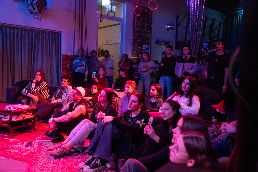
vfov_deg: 41.1
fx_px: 229
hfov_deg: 58.7
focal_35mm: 32
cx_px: 129
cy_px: 86
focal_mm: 32
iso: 32000
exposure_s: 1/200
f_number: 4
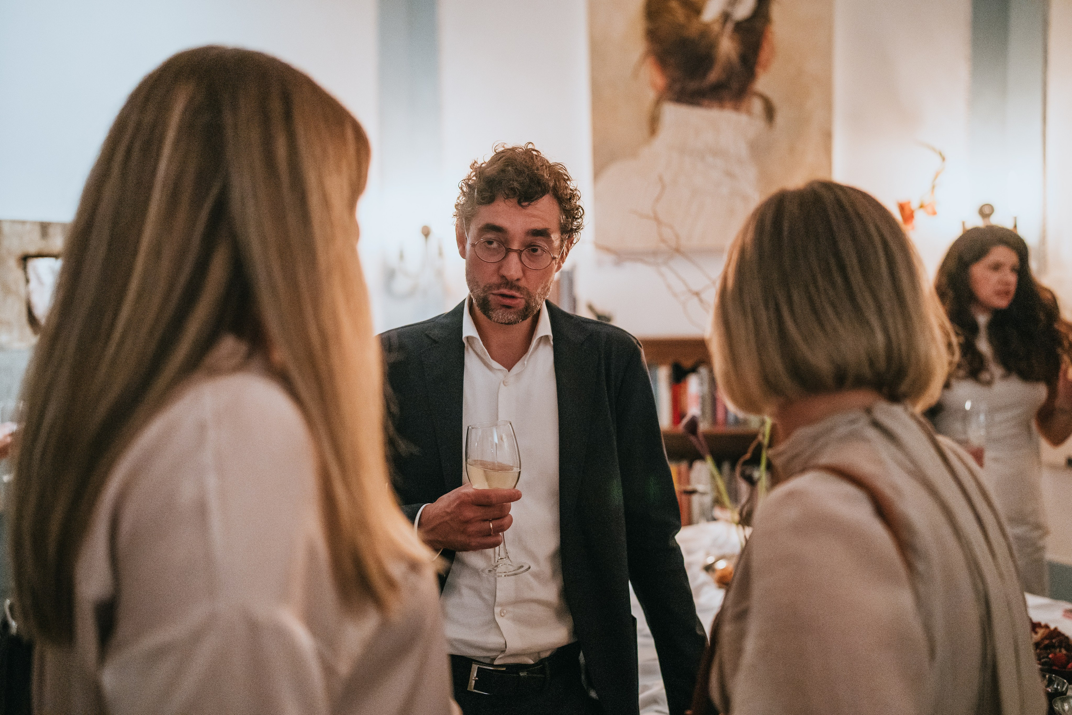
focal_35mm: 36
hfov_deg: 52.6
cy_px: 357
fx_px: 1084
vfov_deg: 36.5
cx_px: 530
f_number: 1.4
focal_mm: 35
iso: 2500
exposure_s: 1/320
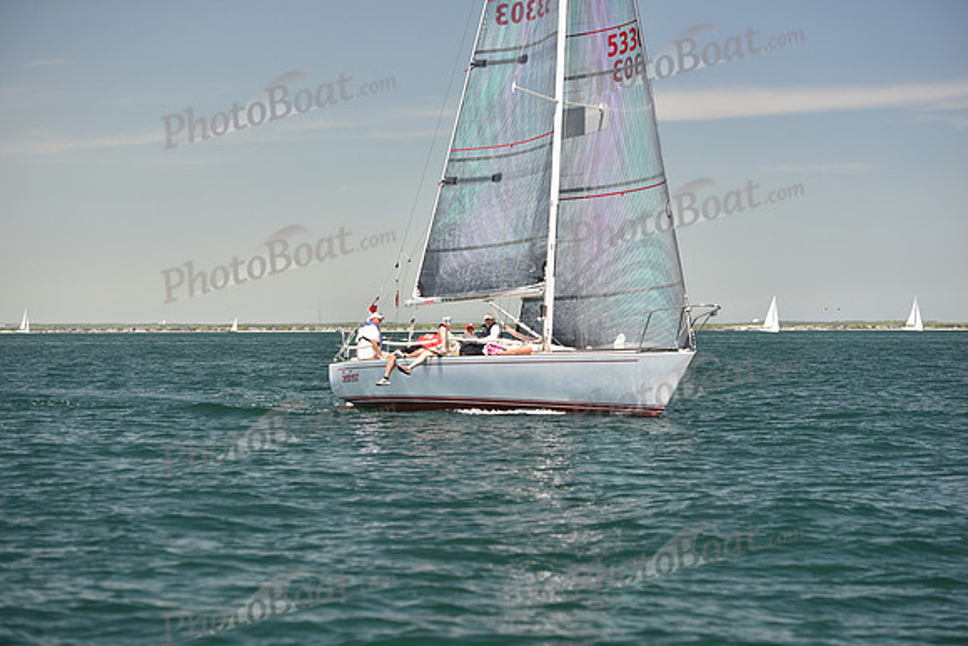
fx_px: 2636
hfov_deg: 20.8
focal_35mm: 98
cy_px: 323
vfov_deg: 14.0
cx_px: 484
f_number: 4
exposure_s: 1/800
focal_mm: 98
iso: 250
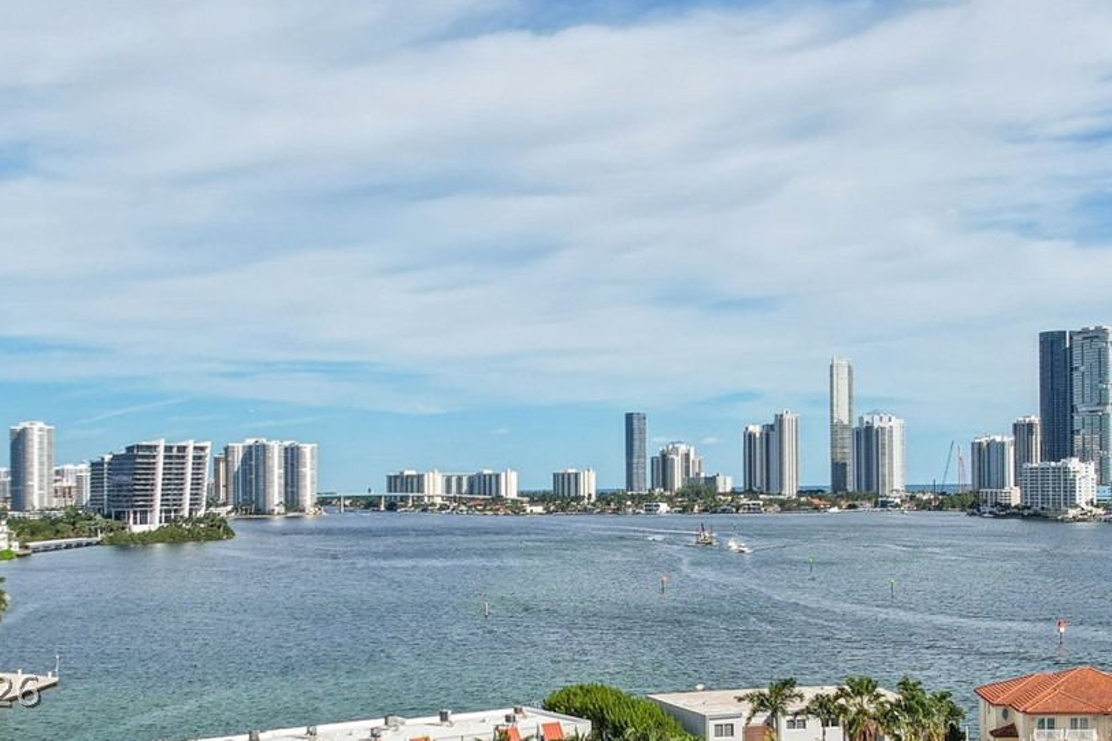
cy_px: 688
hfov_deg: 42.7
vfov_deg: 28.0
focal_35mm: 46
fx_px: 1421
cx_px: 579
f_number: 2.8
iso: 110
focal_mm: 8.4
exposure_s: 1/800
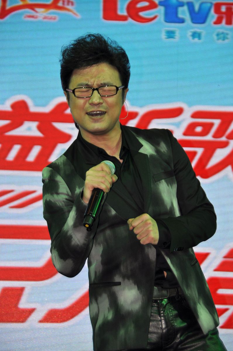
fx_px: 1606
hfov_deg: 8.3
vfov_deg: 12.5
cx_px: 116
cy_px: 176
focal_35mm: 165
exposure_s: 1/160
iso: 200
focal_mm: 110
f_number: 6
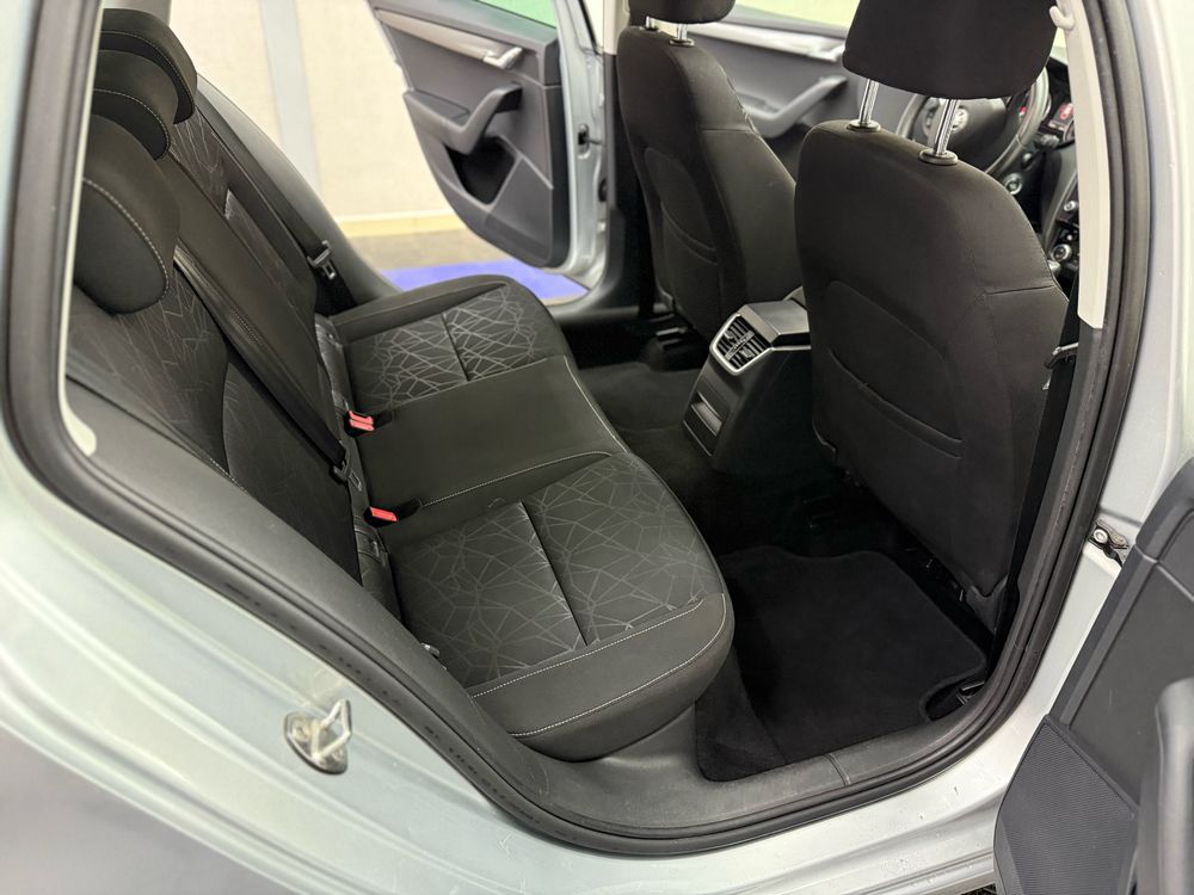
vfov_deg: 56.8
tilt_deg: -34.3
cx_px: 597
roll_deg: -2.7
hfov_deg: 71.6
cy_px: 448
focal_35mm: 24
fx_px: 828
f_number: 1.78
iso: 640
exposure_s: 1/33
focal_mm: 6.76
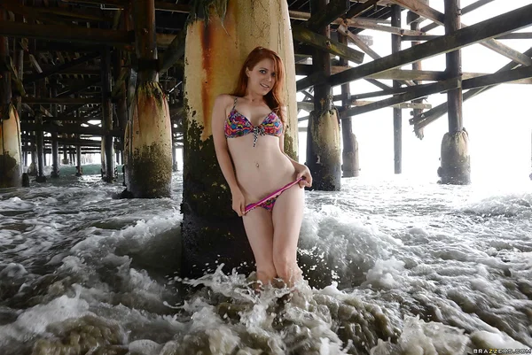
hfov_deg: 63.6
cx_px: 266
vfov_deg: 45.0
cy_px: 178
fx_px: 429
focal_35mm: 29
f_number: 7.1
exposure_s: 1/125
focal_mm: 29
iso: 1250
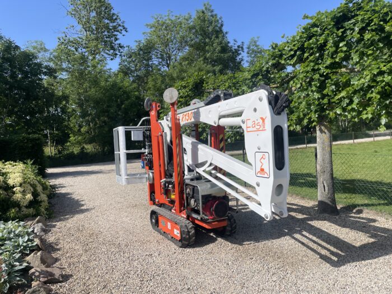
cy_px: 147
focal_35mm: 26
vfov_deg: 53.1
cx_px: 196
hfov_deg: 67.3
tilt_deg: -2.9
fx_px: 294
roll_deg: +3.2
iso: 32
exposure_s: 1/3610
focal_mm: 4.2
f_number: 1.6
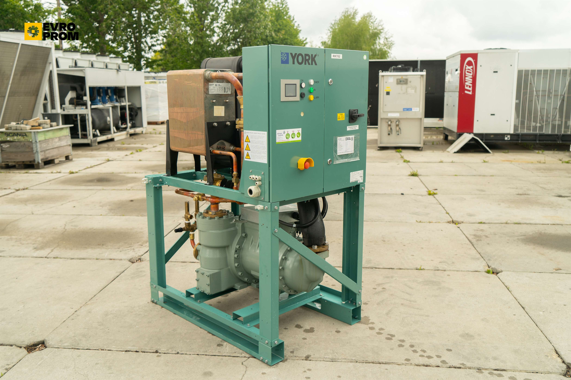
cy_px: 190
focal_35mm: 32
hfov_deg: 58.7
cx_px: 286
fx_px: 508
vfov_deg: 41.1
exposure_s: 1/125
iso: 125
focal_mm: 32
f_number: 4
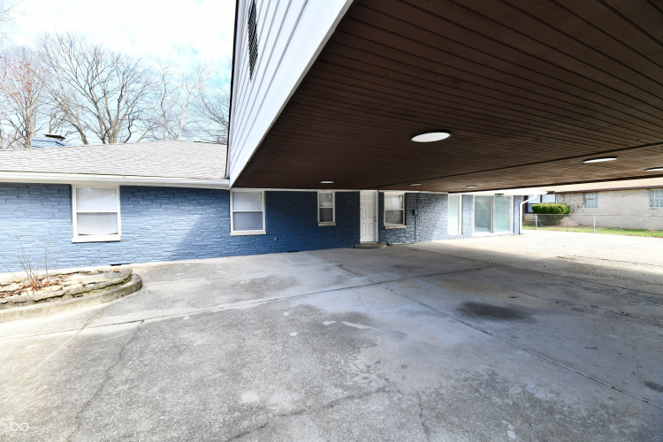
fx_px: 258
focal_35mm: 14
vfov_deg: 81.2
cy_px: 221
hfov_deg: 104.3
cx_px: 332
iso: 640
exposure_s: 1/250
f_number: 8
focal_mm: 14
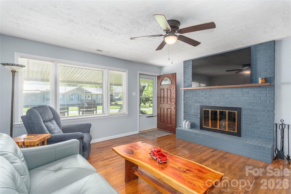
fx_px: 137
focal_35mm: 17
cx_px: 146
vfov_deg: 70.5
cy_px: 97
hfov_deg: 93.2
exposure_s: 1/200
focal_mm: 17
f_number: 7.1
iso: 320
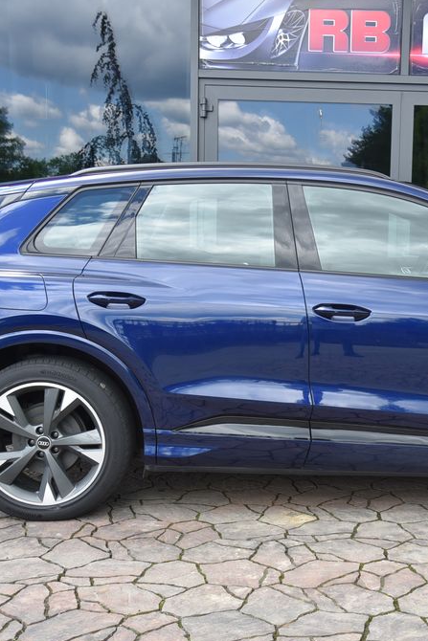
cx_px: 335
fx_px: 927
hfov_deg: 25.6
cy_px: 323
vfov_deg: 38.2
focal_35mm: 52
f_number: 7.1
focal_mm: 34
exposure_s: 1/200
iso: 500
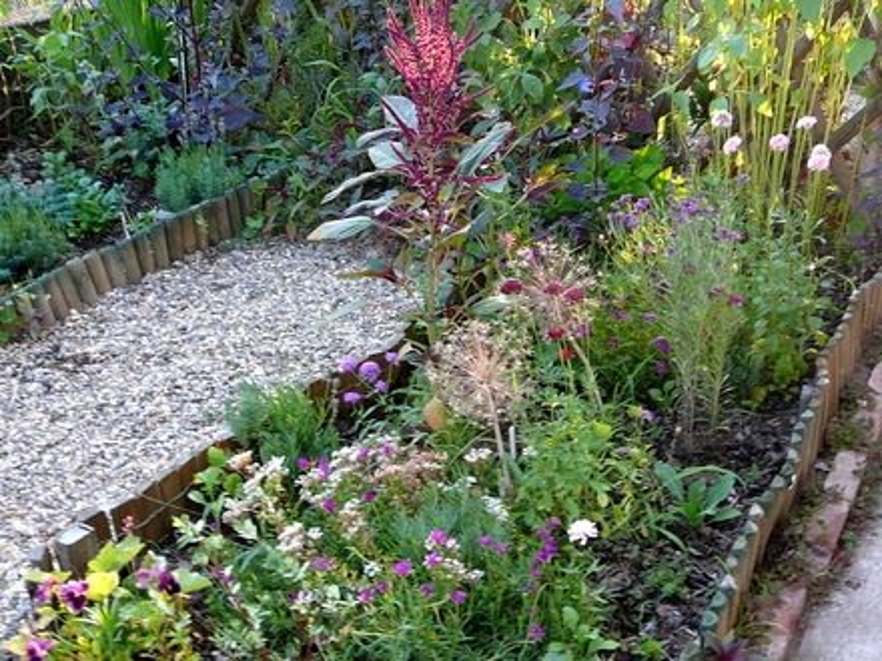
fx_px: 892
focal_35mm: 35
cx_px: 441
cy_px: 330
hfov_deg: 52.6
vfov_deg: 40.7
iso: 80
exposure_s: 1/60
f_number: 2.8
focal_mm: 5.2
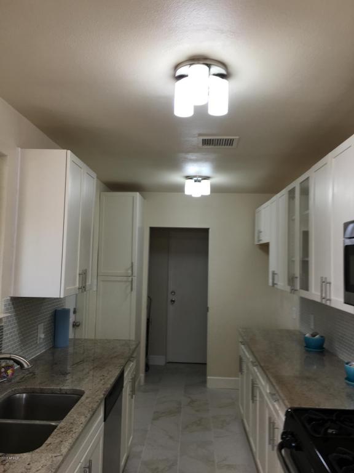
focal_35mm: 29
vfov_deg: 61.7
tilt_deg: +3.8
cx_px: 177
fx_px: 395
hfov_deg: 48.2
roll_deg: -1.2
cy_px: 236
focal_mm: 4.15
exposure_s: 1/60
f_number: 2.2
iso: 32
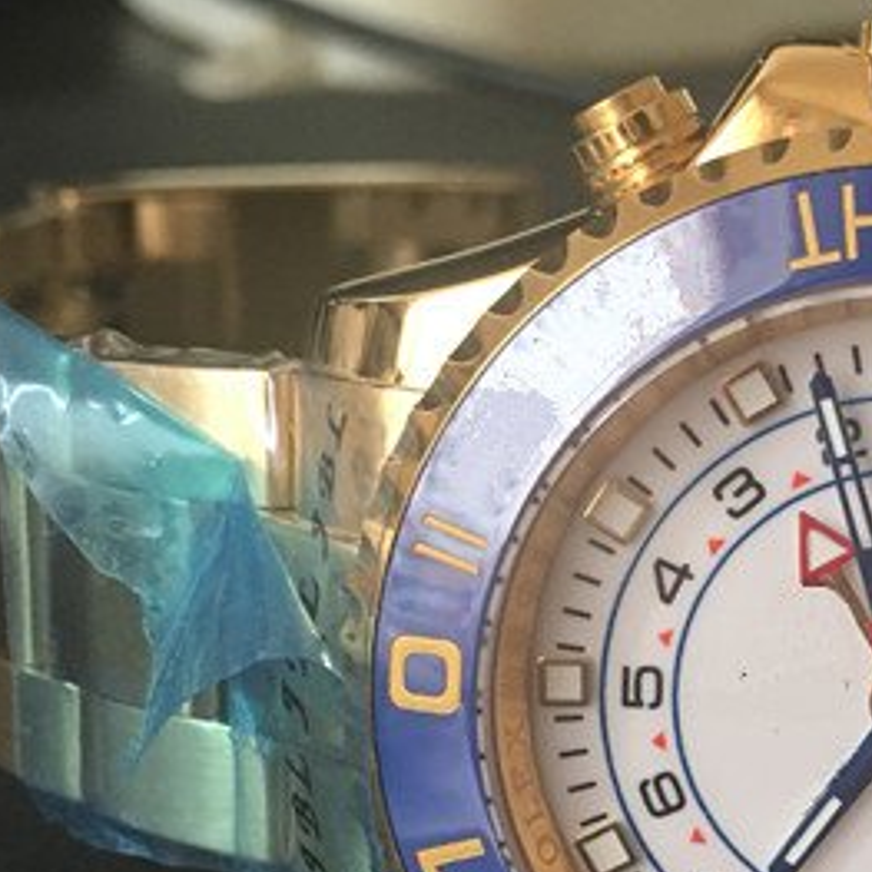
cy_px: 617
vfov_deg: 22.1
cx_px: 912
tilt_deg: -25.3
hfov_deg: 21.3
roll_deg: -3.5
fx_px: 2223
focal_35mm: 78
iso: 160
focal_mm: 4.15
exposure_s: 1/33
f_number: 2.2
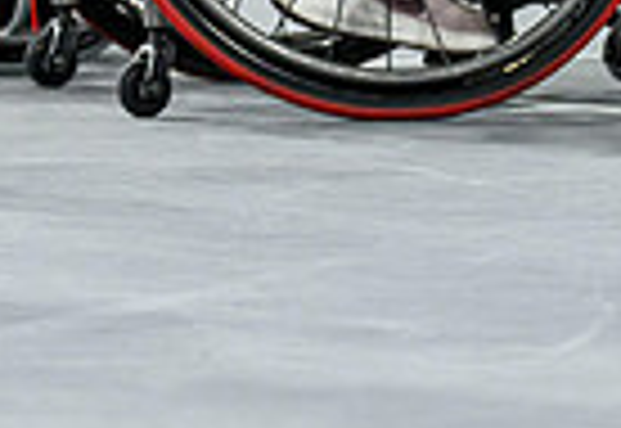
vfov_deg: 3.1
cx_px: -648
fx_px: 7806
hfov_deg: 4.5
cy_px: -490
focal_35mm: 448
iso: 2500
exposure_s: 1/1600
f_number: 3.2
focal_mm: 85
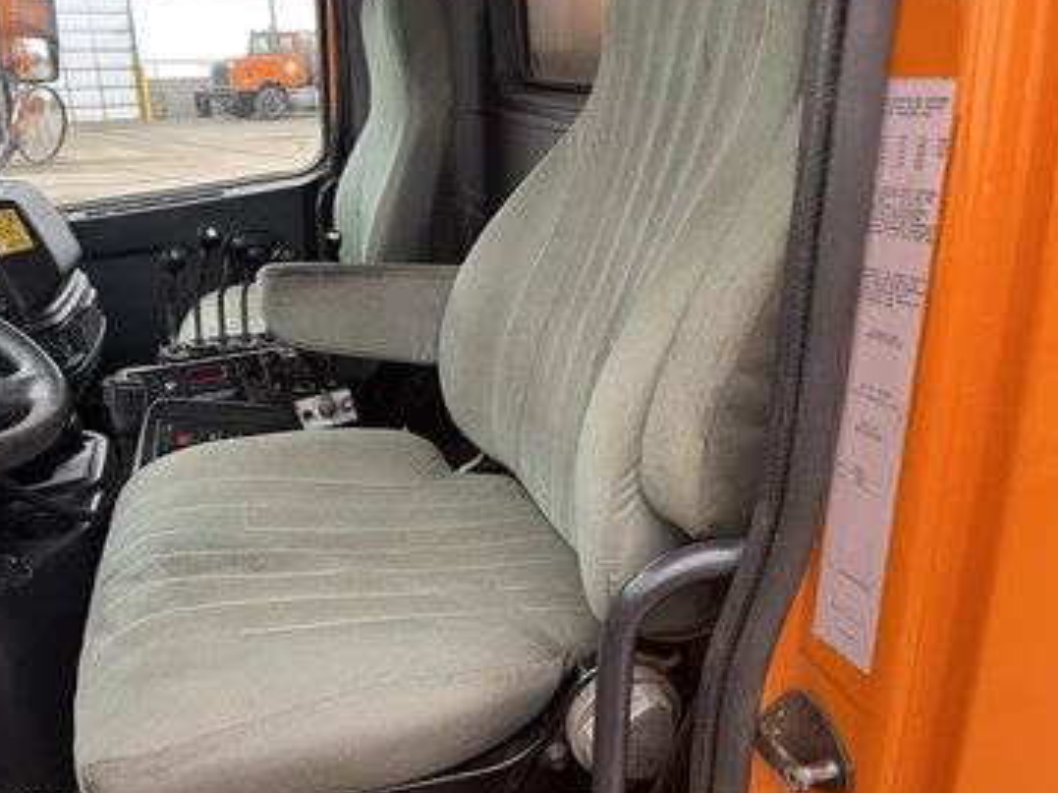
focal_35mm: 29
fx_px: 886
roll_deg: +1.7
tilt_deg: -18.5
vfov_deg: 48.2
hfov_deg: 61.6
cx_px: 504
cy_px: 401
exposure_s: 1/60
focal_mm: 5.1
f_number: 1.6
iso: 160
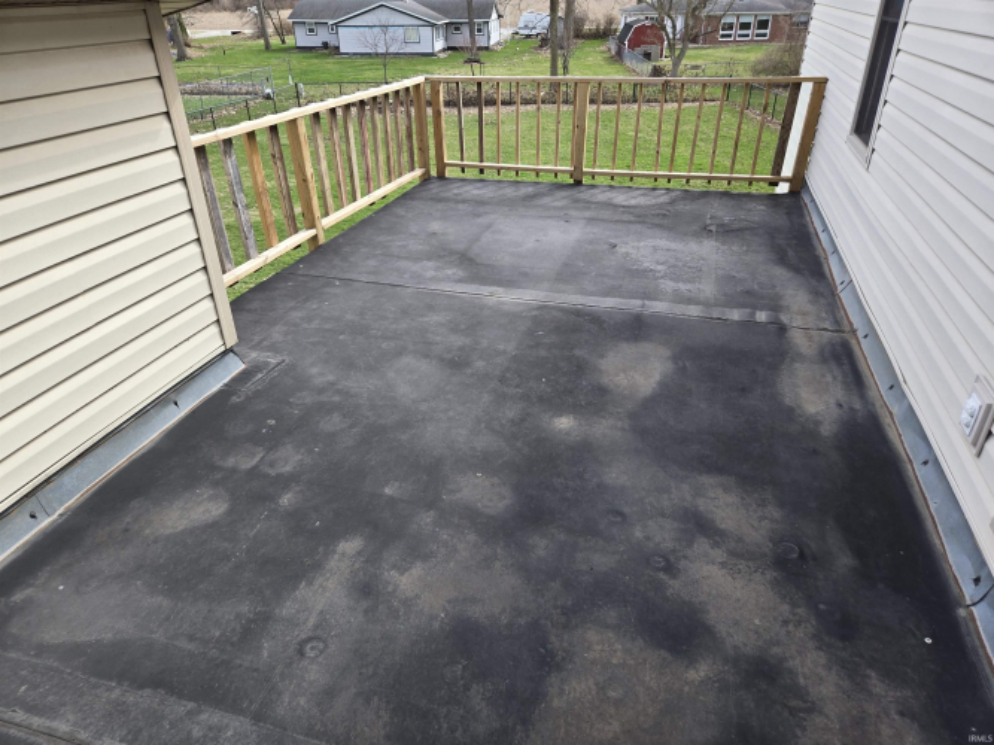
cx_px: 497
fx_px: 660
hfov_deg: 73.9
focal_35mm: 23
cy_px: 372
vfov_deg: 58.9
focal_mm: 5.4
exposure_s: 1/575
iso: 25
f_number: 1.8
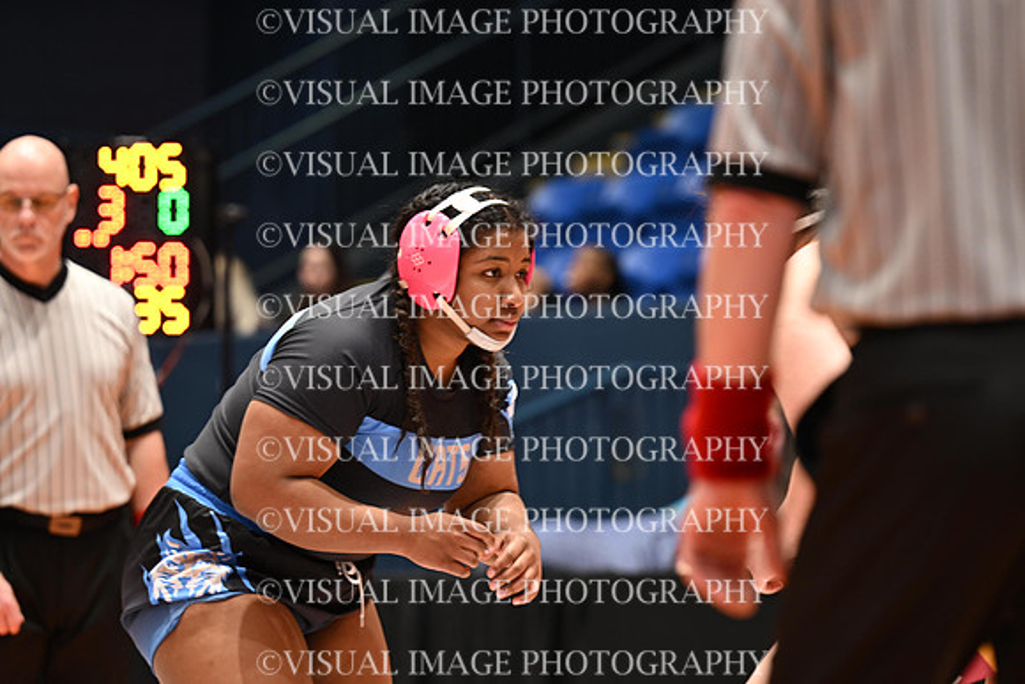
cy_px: 342
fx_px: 5325
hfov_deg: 11.0
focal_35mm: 187
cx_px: 512
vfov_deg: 7.3
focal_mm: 125
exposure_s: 1/120
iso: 720
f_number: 2.8
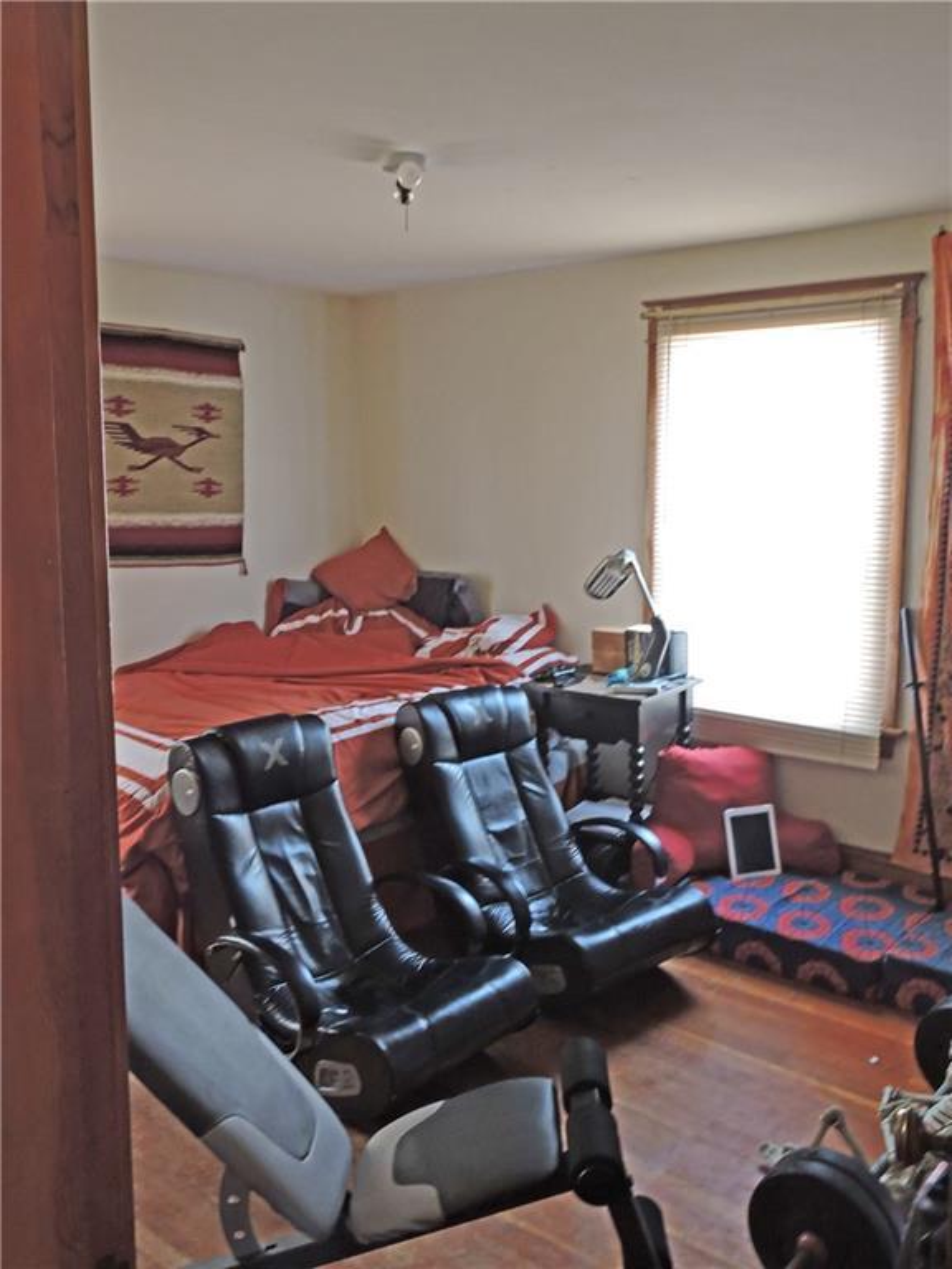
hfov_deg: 46.8
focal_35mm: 30
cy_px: 634
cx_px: 476
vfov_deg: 60.0
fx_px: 1100
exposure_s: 1/8
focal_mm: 5.4
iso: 500
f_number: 3.5
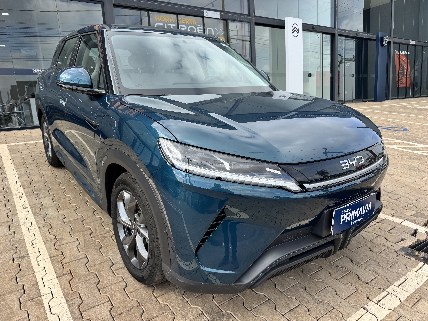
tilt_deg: -10.0
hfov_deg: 71.6
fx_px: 297
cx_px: 214
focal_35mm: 24
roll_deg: +3.3
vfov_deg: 56.8
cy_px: 160
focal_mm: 6.76
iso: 80
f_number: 1.78
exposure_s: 1/1366
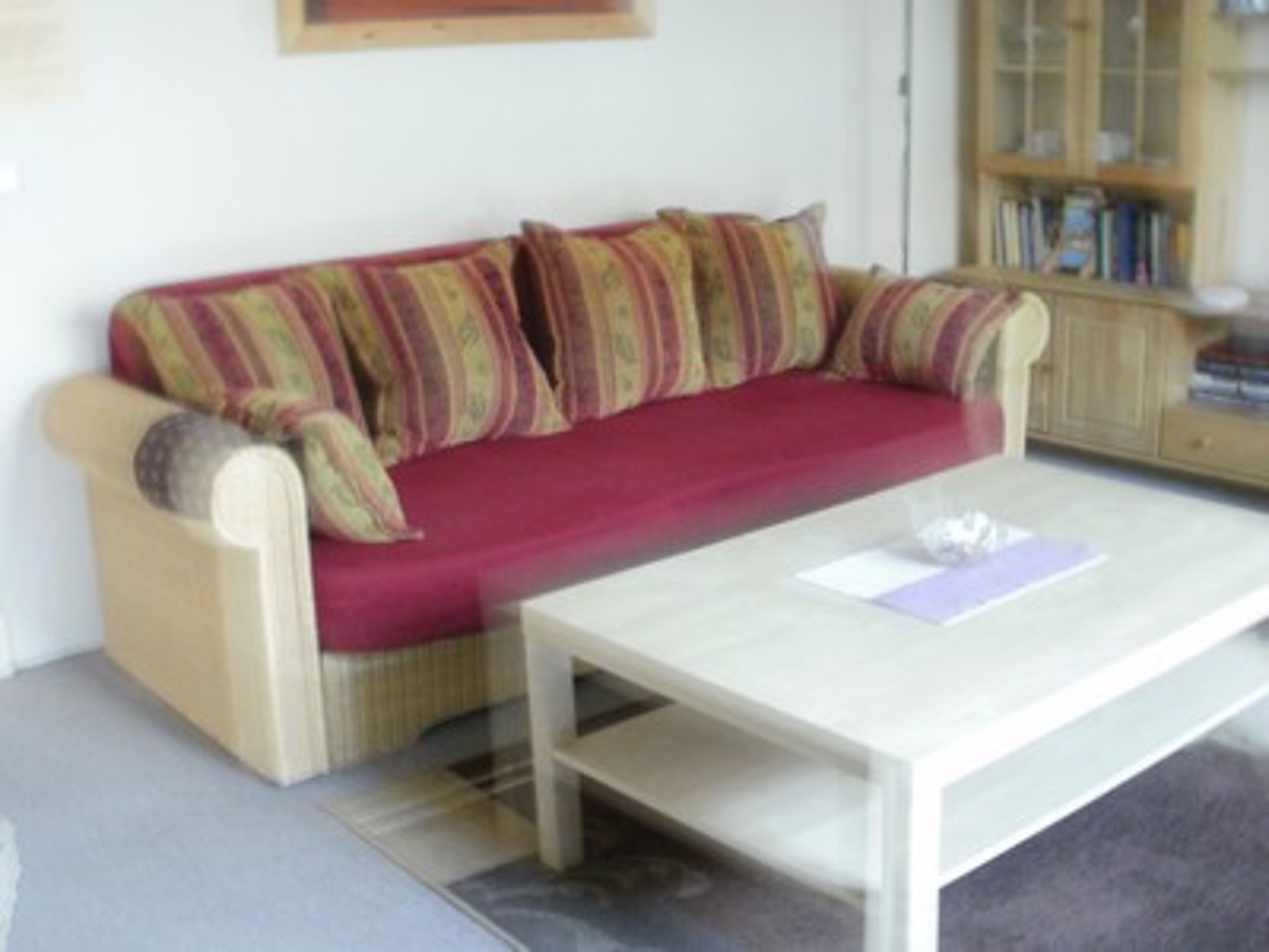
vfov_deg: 32.9
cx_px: 634
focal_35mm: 44
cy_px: 476
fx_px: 1613
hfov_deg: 42.9
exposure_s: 1/2
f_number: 4
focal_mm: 7.7
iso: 400
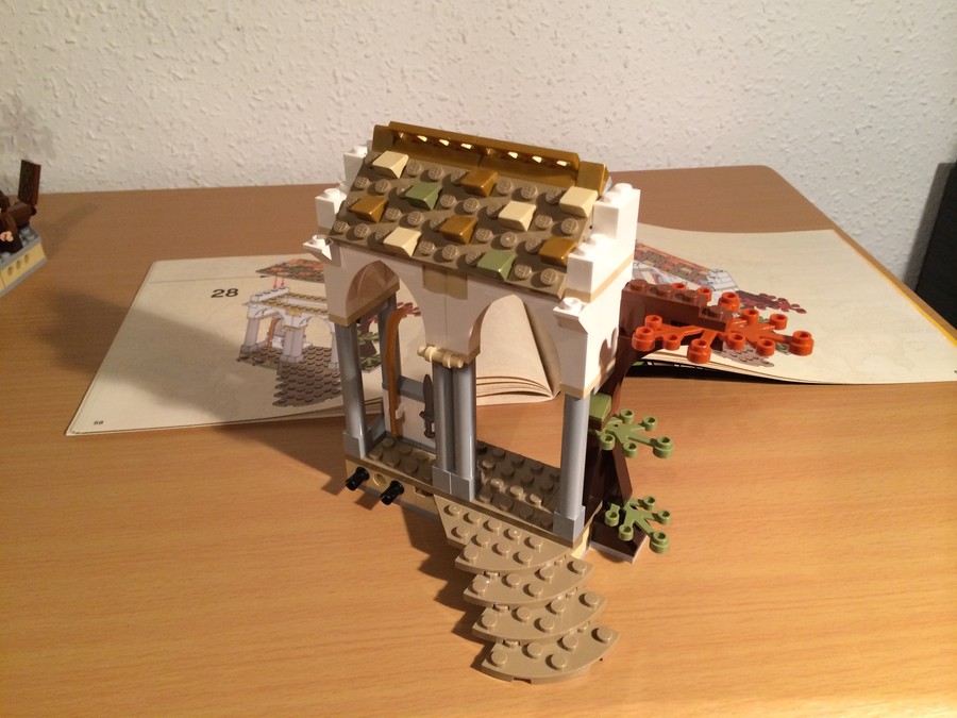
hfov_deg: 60.0
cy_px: 359
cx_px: 478
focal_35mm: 30
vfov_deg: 46.8
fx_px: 829
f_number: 2.2
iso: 250
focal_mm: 4.12
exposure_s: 1/33
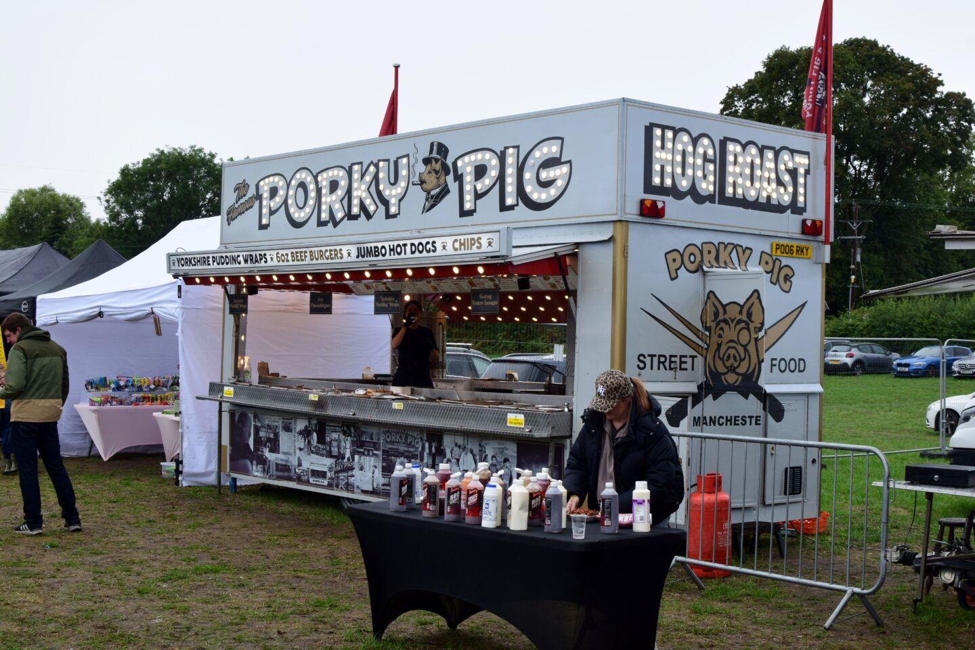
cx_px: 488
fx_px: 1422
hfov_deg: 37.9
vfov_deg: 25.8
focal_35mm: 52
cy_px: 325
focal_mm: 35
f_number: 10
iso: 400
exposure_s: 1/250
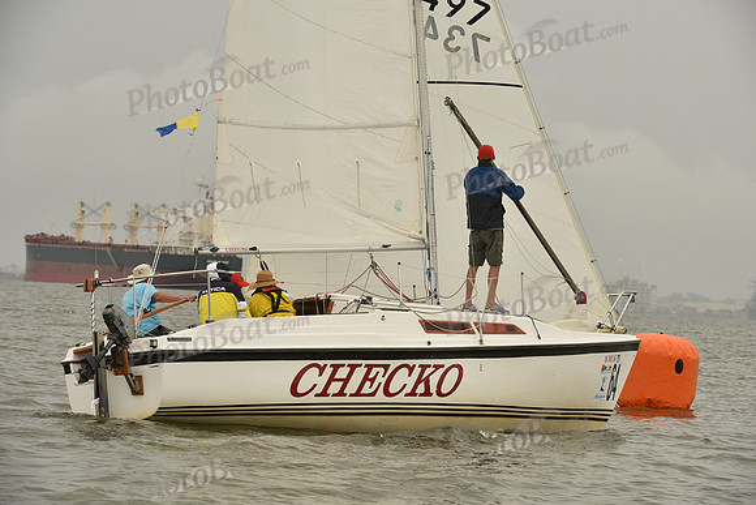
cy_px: 252
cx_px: 378
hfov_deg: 10.3
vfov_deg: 6.9
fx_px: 4201
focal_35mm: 200
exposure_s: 1/1000
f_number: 9
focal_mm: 200
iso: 400
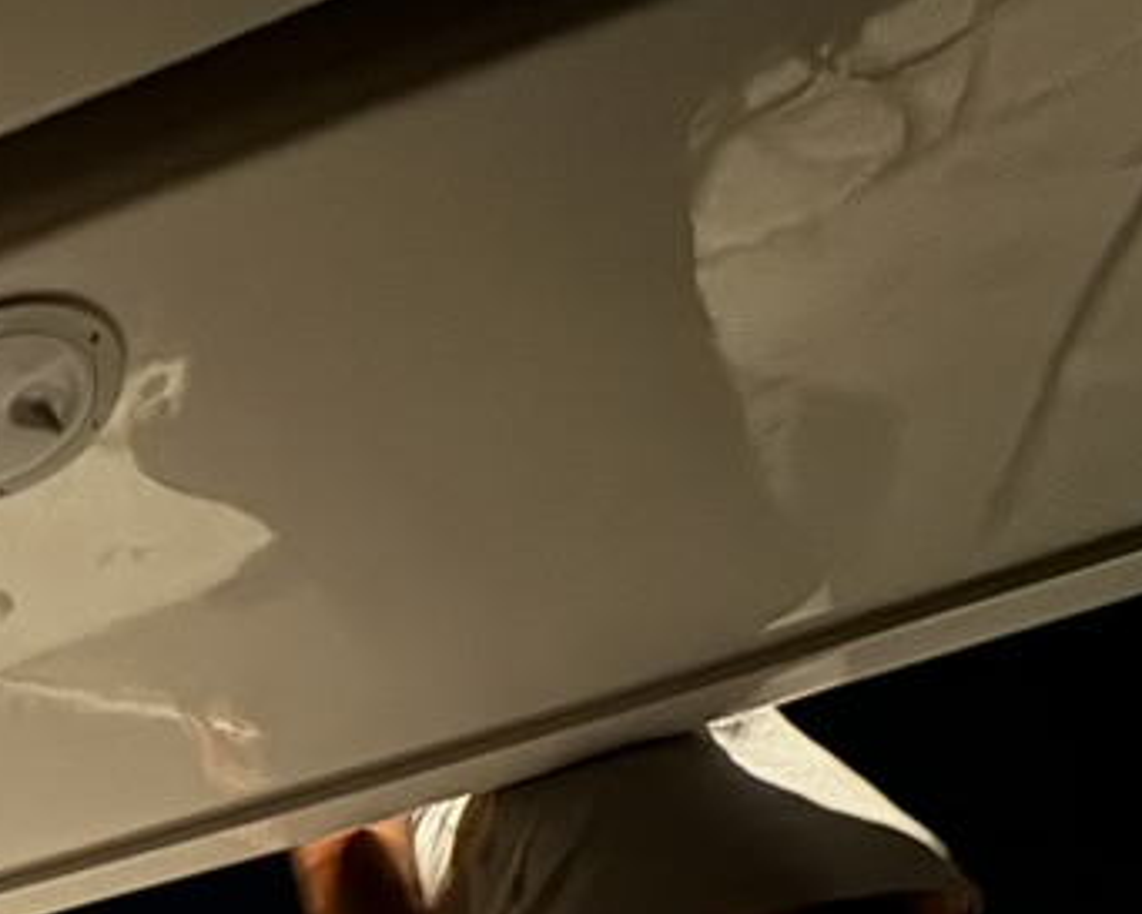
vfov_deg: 29.7
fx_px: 1386
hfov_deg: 32.0
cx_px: -399
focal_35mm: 41
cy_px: 1168
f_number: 2.2
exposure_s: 1/14
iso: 1600
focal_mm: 2.22
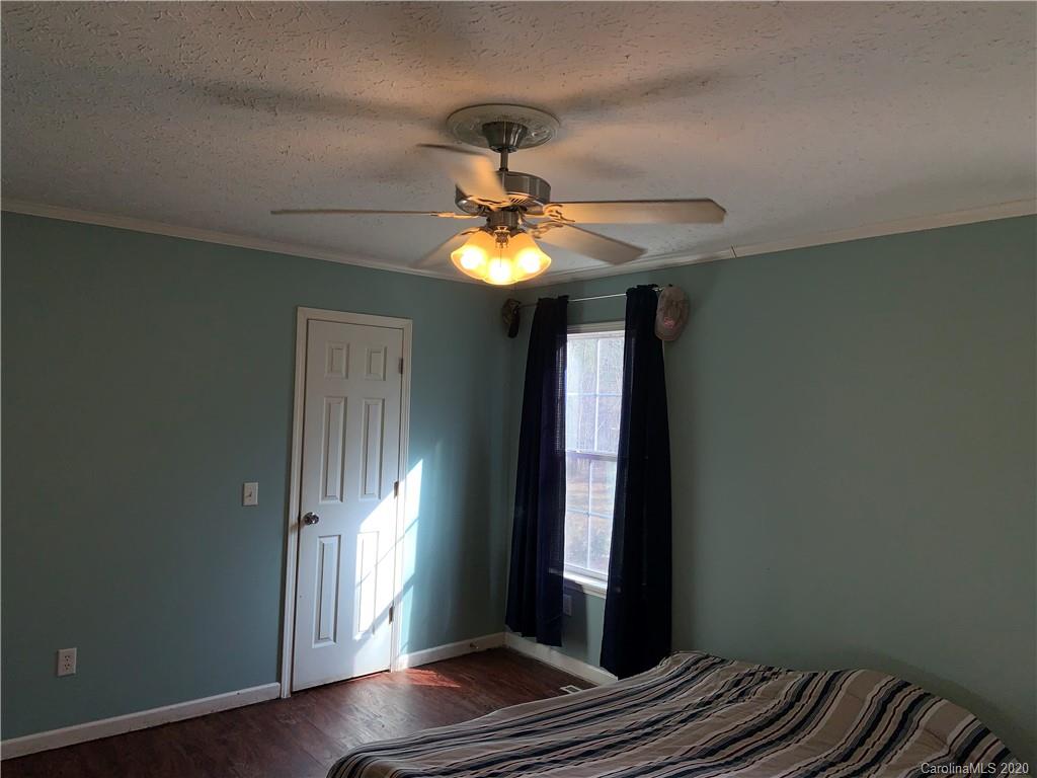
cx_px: 518
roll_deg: -1.5
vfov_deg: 53.1
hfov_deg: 67.3
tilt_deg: +0.7
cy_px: 389
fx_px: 779
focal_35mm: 26
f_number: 1.8
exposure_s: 1/225
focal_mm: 4.25
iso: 25
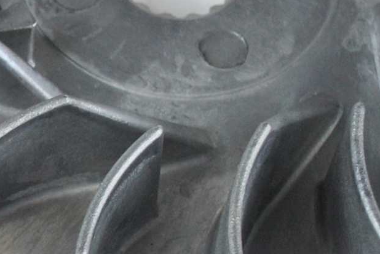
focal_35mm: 323
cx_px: -323
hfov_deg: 6.2
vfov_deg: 4.3
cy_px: 249
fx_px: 3413
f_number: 6.3
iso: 200
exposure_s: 1/25
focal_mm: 35
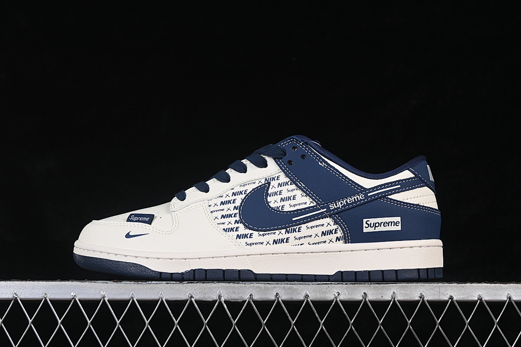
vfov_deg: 18.2
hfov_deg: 27.0
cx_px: 260
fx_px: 1085
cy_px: 174
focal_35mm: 75
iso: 160
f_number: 8
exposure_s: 1/80
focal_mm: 50
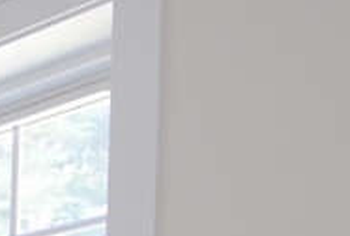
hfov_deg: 17.2
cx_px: -174
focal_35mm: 107
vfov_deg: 10.6
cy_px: 608
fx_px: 1041
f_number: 2.8
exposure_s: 1/30
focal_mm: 13
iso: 280
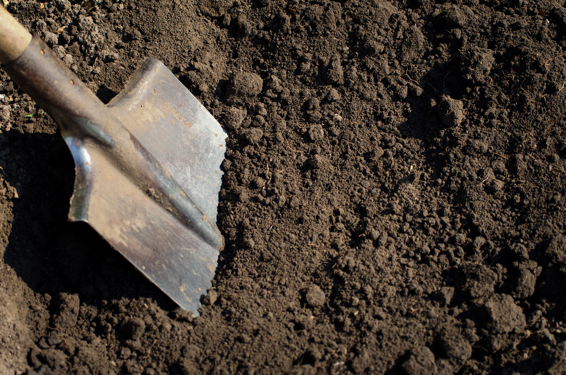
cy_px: 188
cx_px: 283
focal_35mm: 82
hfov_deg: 24.7
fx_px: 1294
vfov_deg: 16.5
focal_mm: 55
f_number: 4
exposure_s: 1/320
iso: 100
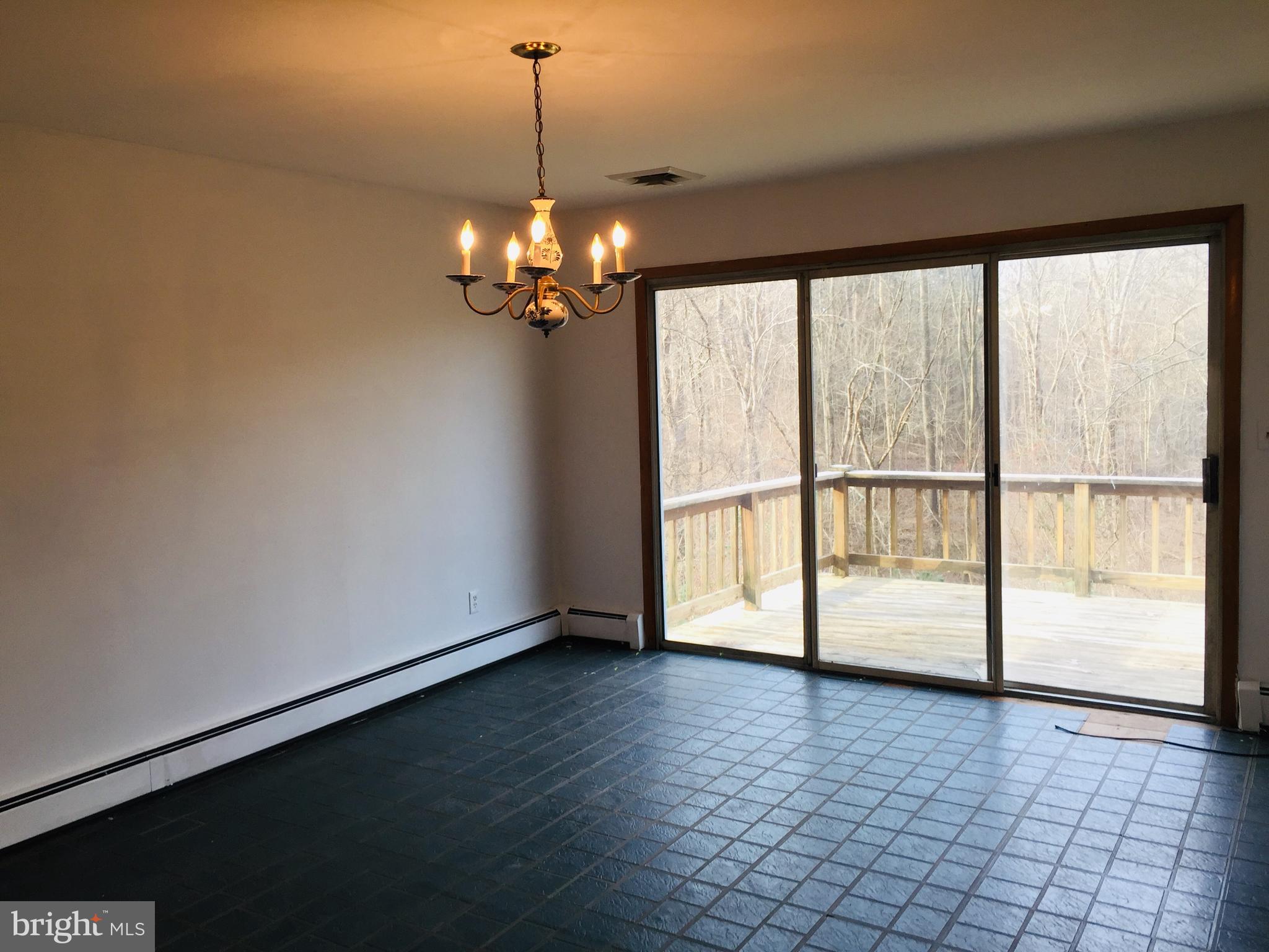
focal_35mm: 29
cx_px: 634
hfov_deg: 61.7
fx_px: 1063
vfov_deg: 48.2
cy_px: 476
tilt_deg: -4.8
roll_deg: +0.8
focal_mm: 4.15
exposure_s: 1/60
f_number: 2.2
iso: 32
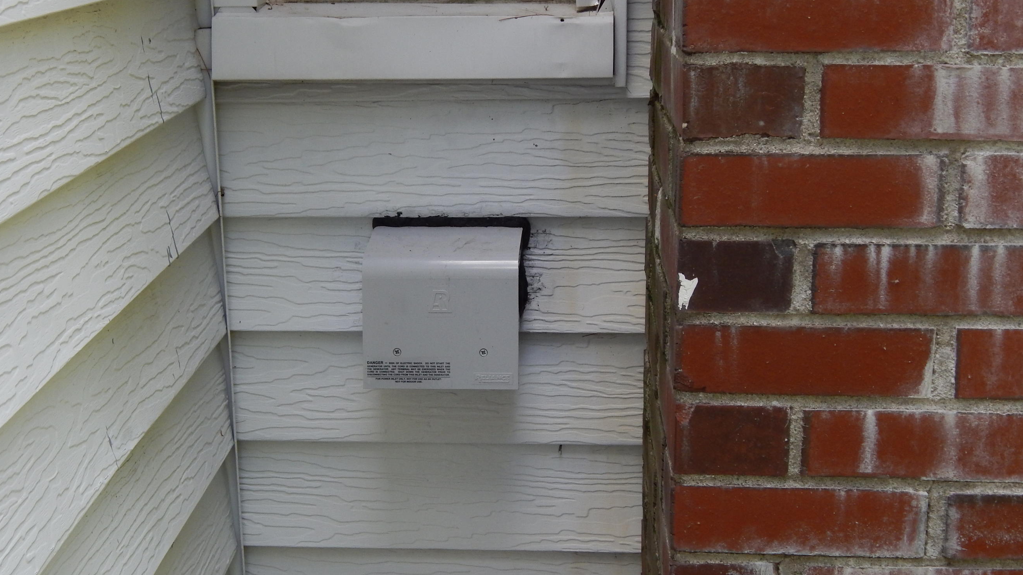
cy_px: 299
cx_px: 439
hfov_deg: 34.3
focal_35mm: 61
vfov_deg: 19.7
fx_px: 1655
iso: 140
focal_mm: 8.6
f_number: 3.7
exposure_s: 1/250
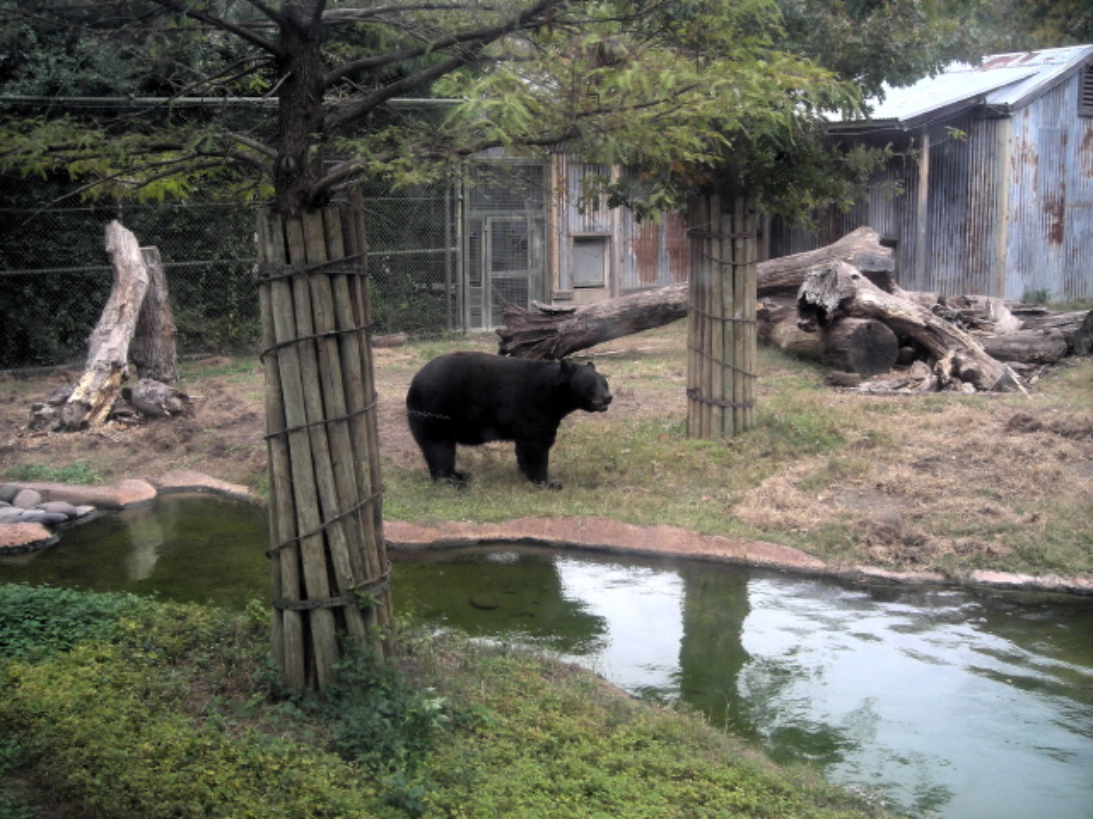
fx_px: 1200
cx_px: 546
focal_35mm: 38
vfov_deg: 37.7
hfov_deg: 49.0
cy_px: 410
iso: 50
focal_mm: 6.3
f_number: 3.2
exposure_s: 1/43.3
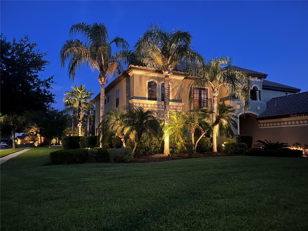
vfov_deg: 53.1
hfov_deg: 67.3
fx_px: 231
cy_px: 116
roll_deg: -0.1
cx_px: 154
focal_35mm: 26
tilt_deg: +5.3
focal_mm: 5.1
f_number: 1.6
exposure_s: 1/9
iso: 1000
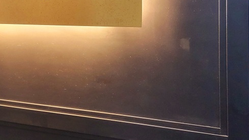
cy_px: 2
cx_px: -30
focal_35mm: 64
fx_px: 423
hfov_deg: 29.4
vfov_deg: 18.4
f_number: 1.8
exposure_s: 1/30
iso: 640
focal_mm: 4.25
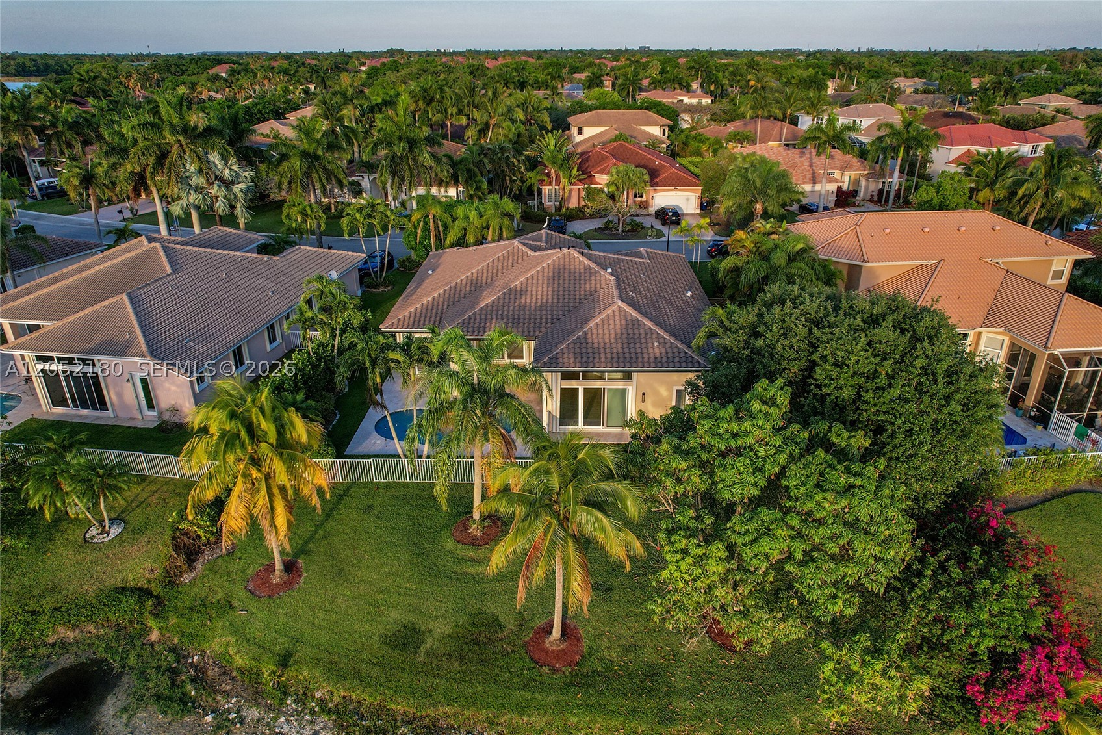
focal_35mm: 22
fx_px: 673
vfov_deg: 57.2
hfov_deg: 78.6
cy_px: 368
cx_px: 551
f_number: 2.8
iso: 120
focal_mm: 8.38
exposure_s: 1/400
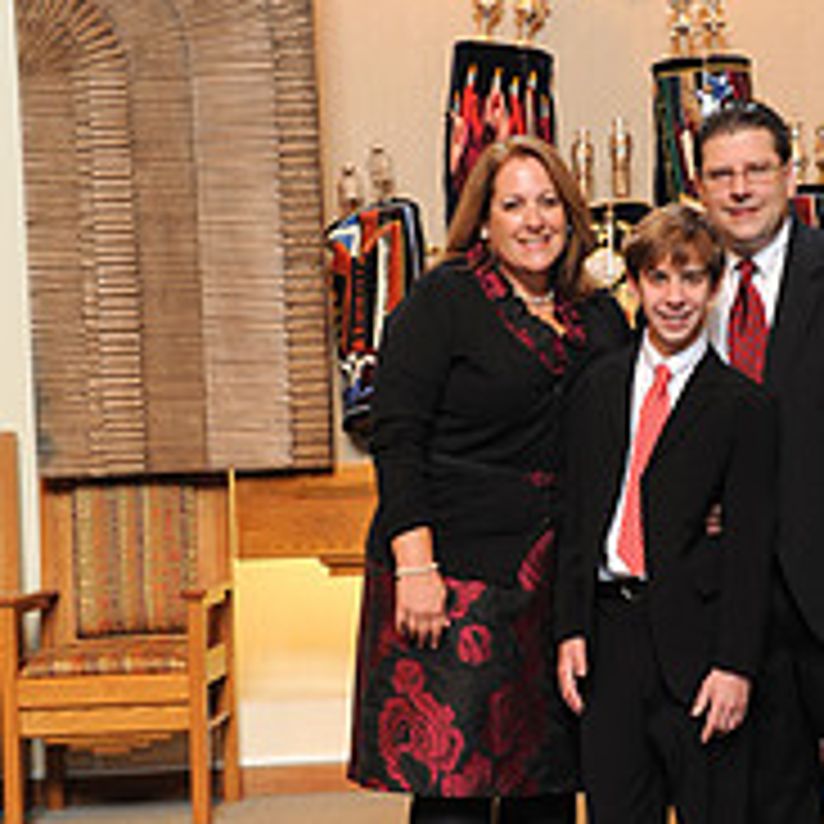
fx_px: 2693
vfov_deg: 17.4
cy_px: 486
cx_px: 655
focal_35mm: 100
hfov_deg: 17.3
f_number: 5
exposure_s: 1/50
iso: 500
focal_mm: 48
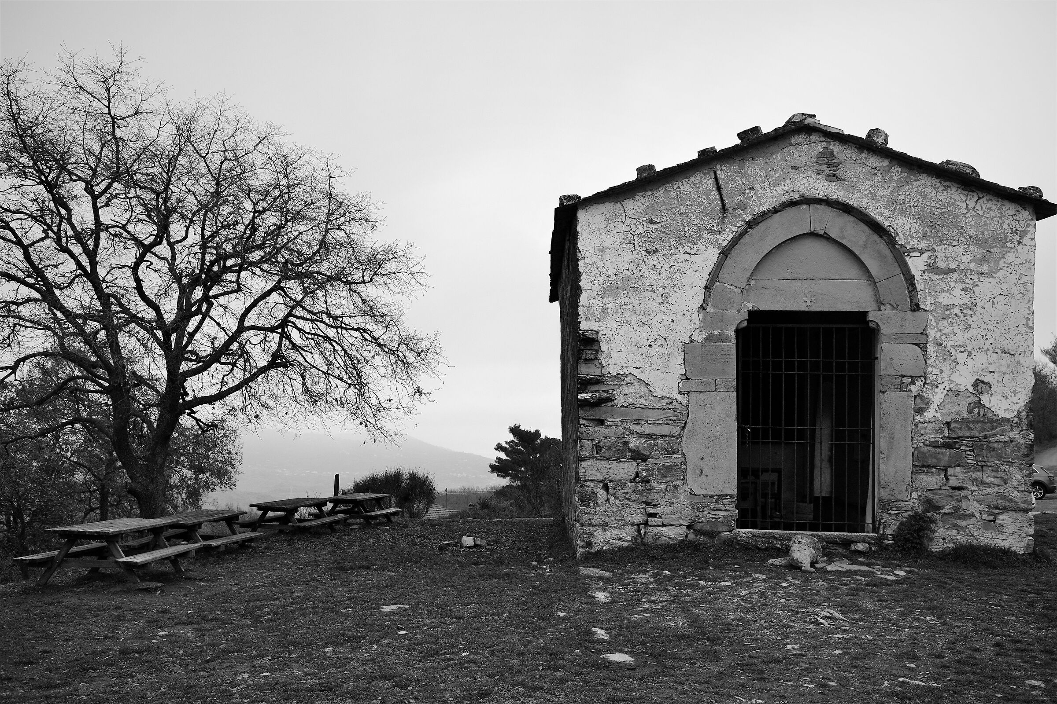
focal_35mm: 35
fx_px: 1028
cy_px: 352
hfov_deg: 54.4
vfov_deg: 37.9
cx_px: 528
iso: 160
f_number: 3.6
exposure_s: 1/240
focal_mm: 23
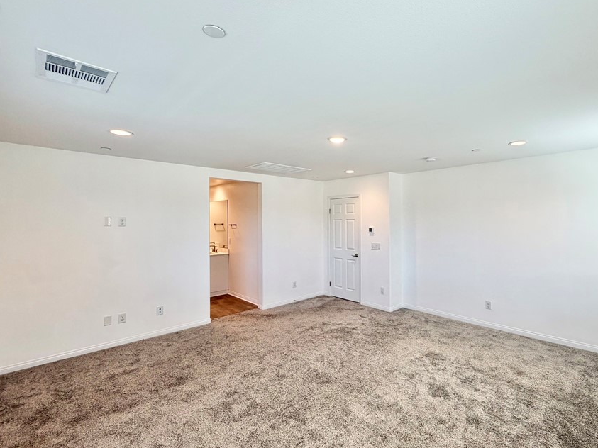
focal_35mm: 17
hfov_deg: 89.9
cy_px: 218
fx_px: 294
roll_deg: +0.6
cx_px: 359
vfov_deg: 74.7
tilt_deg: -0.1
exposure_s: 1/120
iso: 50
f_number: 2.2
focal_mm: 2.22
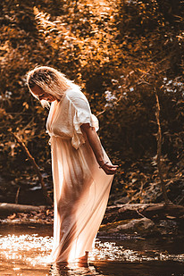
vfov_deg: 9.1
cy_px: 137
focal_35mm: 226
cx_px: 55
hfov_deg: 6.1
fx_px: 1733
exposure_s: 1/400
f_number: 2.8
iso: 1000
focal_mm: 155
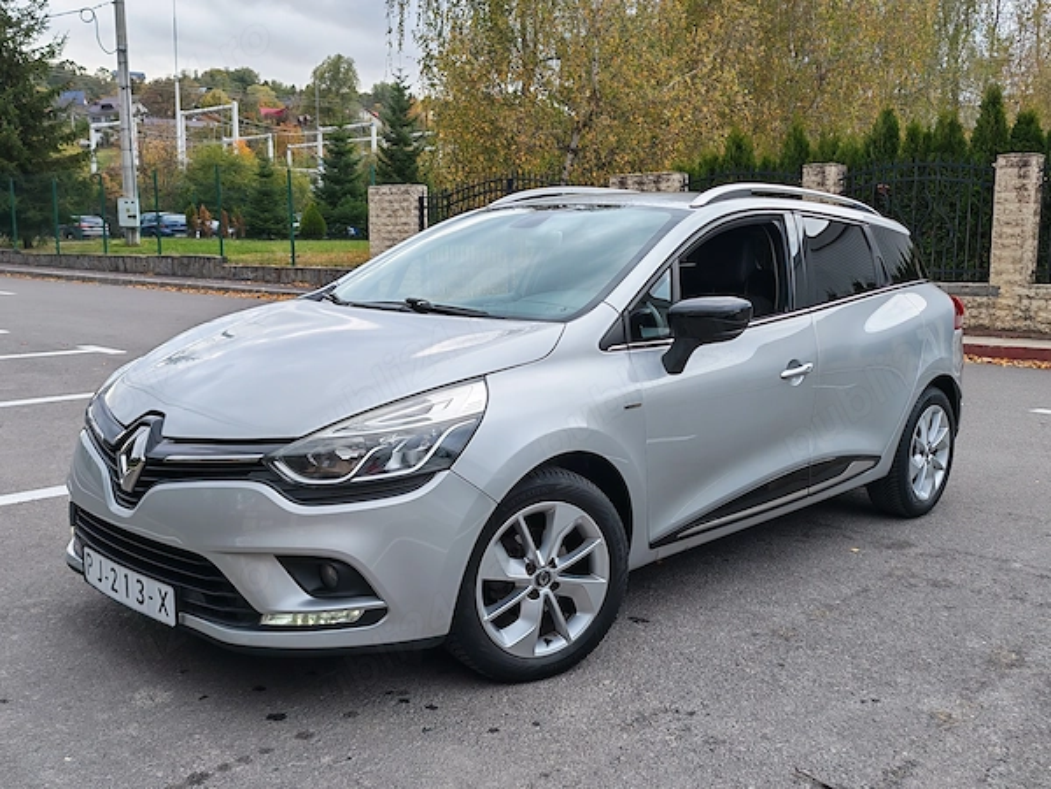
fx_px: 1032
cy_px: 394
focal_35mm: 34
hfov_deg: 54.0
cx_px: 526
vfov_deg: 41.8
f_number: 1.6
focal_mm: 5.4
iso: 50
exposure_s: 1/110
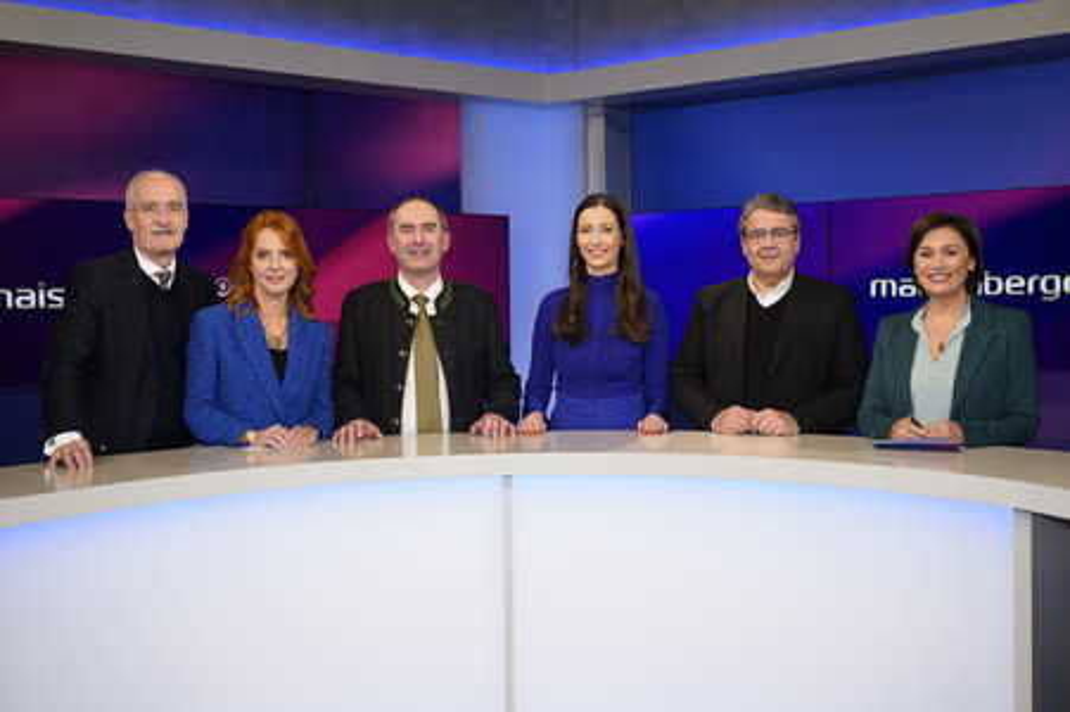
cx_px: 535
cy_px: 356
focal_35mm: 33
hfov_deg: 57.3
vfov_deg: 39.9
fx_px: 980
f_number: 5
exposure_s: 1/160
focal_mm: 33
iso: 2000
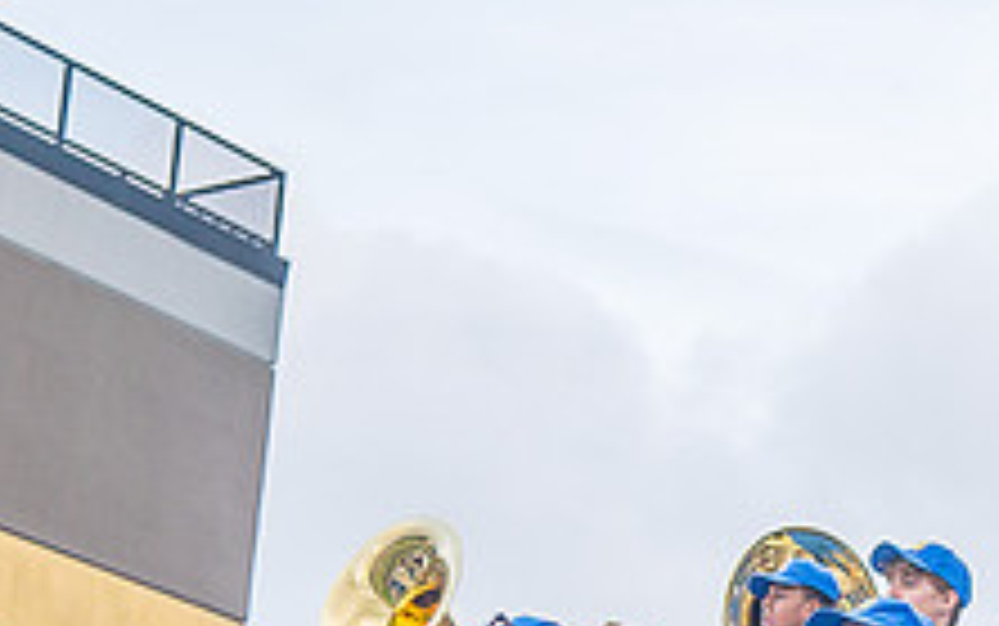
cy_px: 685
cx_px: 999
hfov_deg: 12.0
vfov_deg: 7.5
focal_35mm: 173
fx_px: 4712
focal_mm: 65
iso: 400
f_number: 4
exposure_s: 1/250
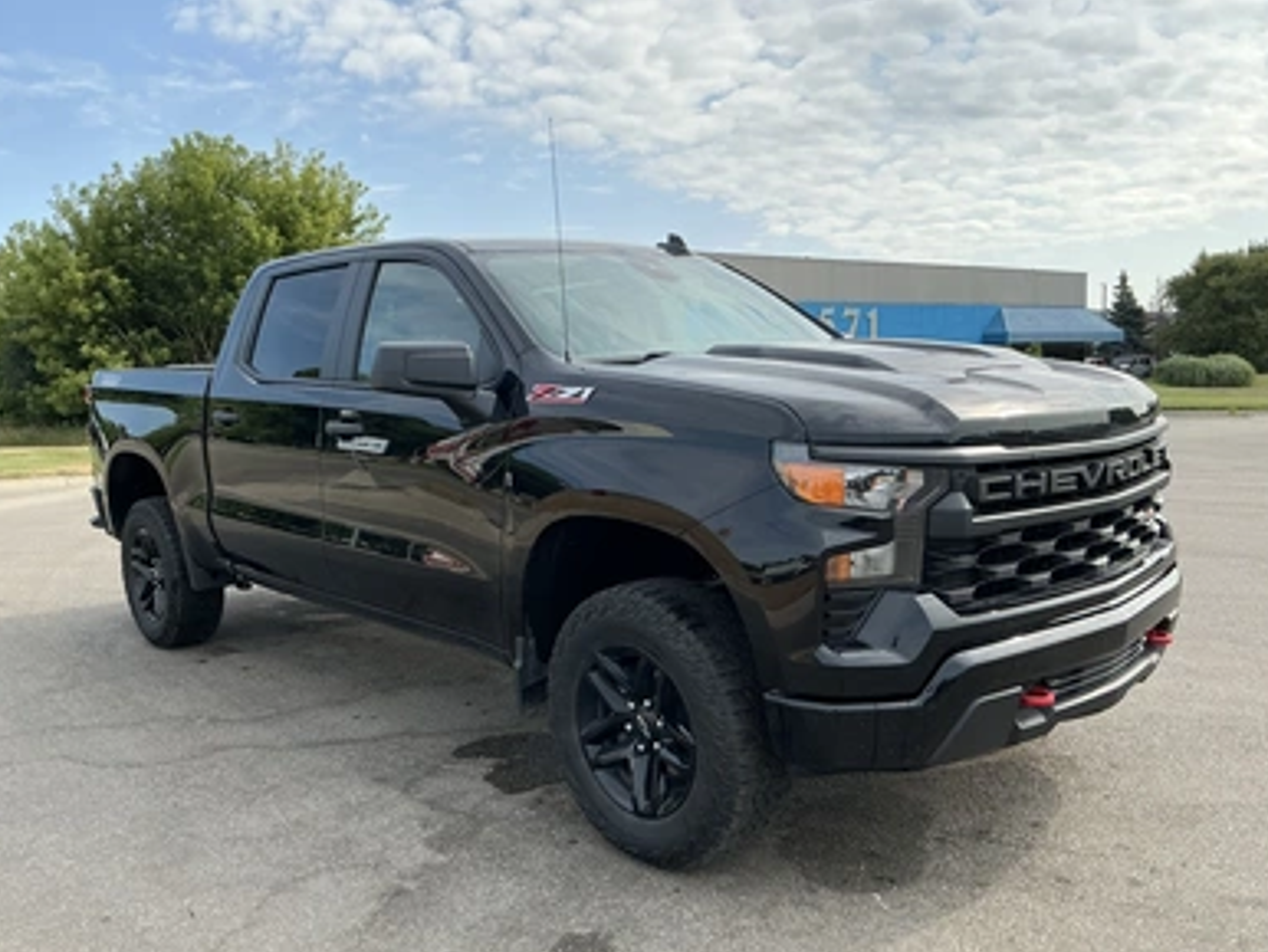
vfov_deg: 48.3
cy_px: 489
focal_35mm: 29
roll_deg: +1.9
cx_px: 634
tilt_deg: -4.7
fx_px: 1063
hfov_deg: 61.6
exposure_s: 1/1311
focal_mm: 3
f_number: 1.8
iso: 25
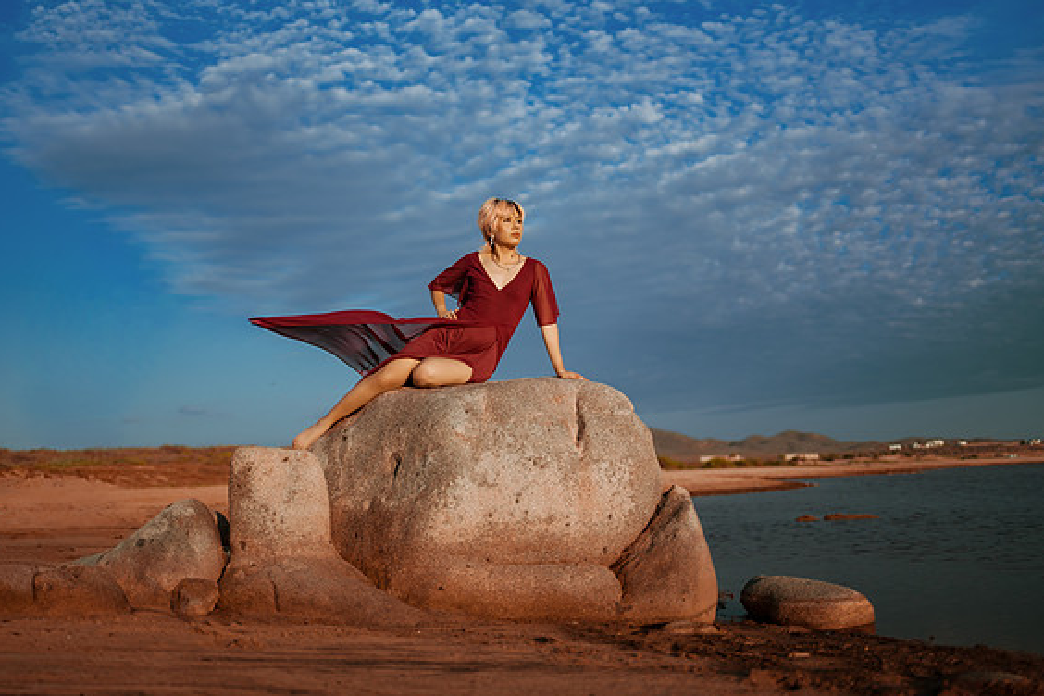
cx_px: 513
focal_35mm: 36
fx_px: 1044
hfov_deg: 53.1
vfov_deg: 36.9
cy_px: 356
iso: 100
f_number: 1.4
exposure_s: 1/8000
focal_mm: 35
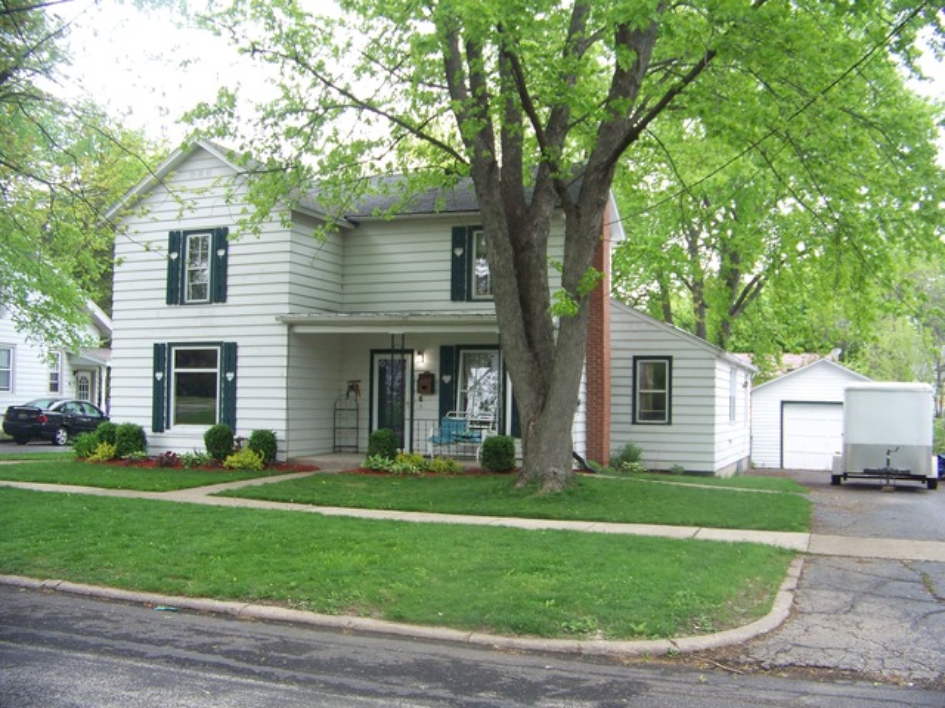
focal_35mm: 36
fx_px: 983
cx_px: 472
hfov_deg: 51.4
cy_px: 354
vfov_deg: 39.7
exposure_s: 1/50
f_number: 2.8
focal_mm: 5.85
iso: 64
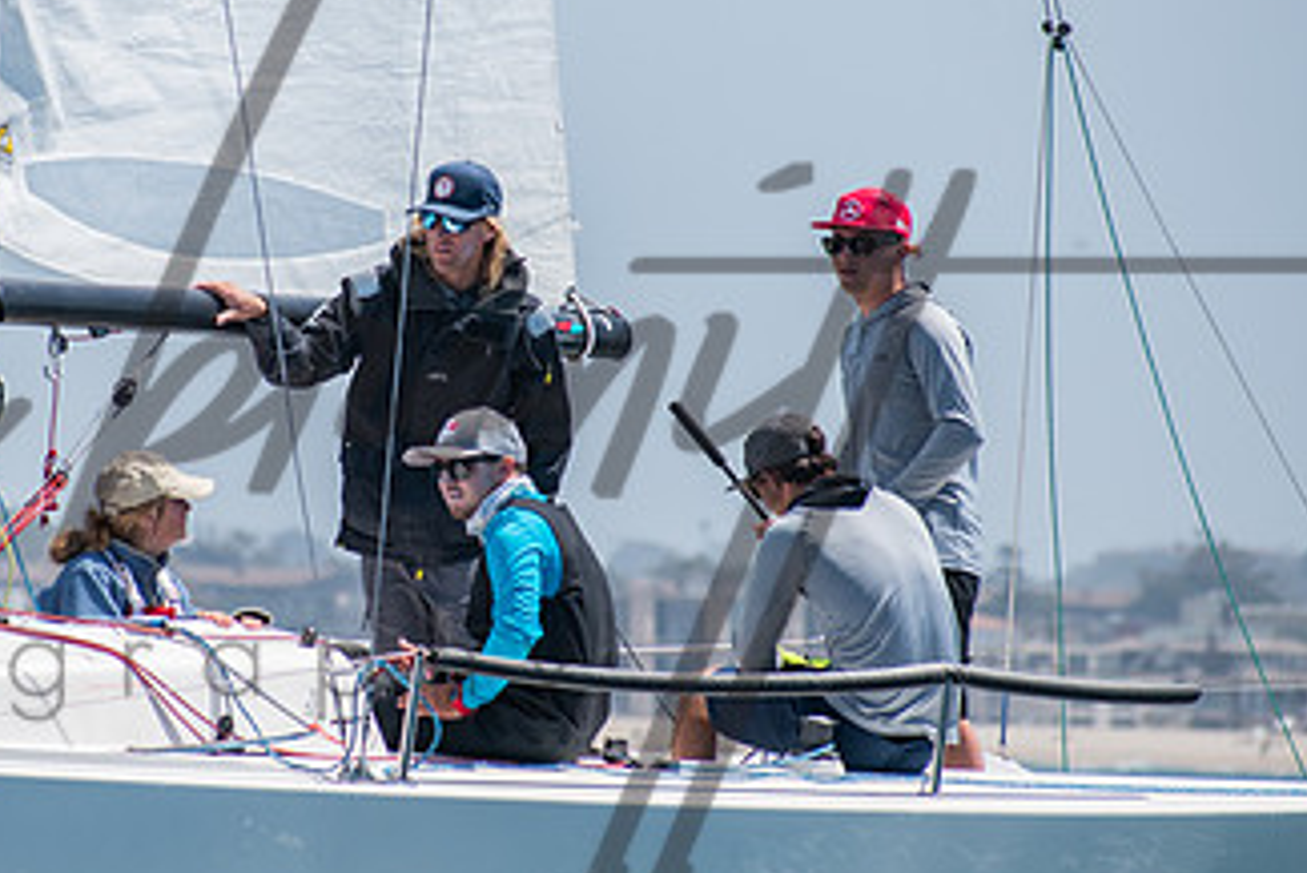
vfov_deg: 2.7
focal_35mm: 509
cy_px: 360
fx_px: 18487
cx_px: 398
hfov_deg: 4.0
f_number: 6.3
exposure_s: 1/1000
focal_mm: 190
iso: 200
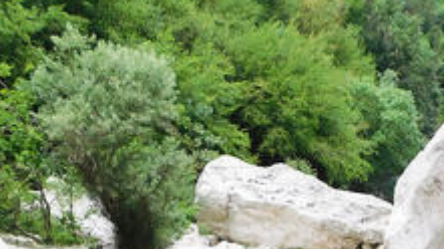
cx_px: 368
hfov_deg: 30.1
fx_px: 800
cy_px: 424
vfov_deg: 15.6
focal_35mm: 68
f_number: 3
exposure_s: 1/60
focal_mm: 4
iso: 125
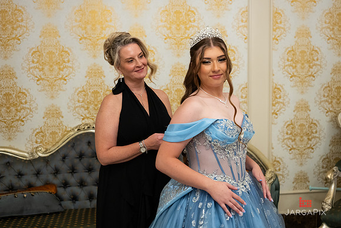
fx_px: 455
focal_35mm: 48
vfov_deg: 28.1
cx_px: 171
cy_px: 109
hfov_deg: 41.1
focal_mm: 44
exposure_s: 1/200
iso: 2500
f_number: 3.2
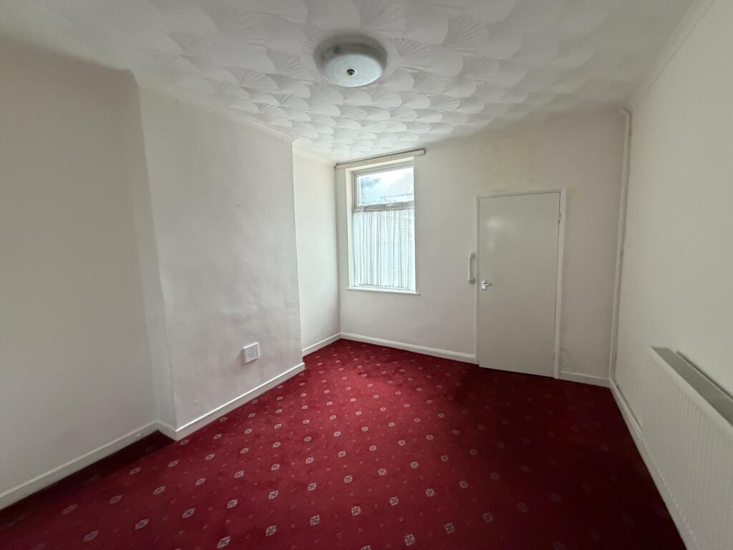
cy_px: 275
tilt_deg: -4.3
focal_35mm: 14
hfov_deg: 102.1
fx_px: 296
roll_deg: +3.7
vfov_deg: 85.7
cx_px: 366
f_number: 2.2
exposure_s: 1/60
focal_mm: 2.22
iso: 640
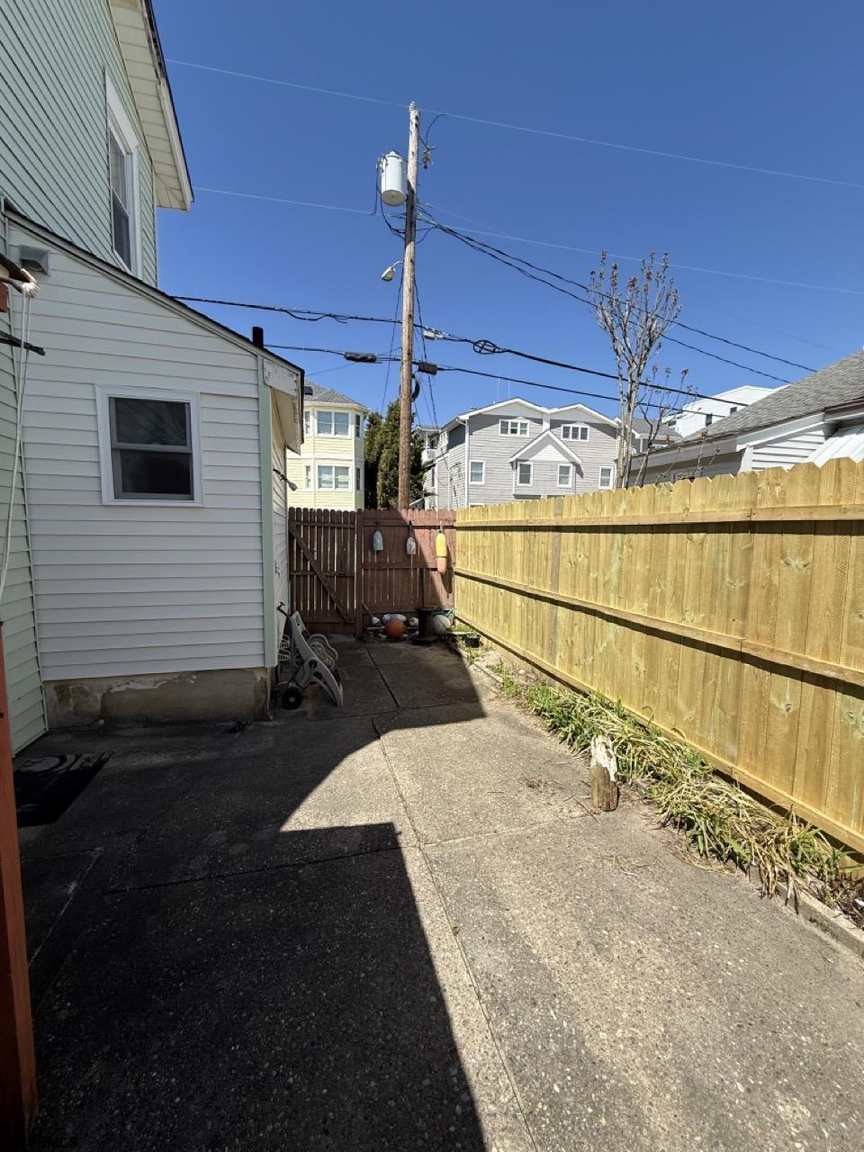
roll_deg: -0.6
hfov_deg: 85.7
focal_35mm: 14
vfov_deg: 102.1
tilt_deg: -5.1
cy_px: 576
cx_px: 432
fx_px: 466
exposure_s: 1/2237
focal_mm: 2.22
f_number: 2.2
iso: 50
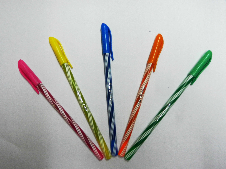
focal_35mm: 33
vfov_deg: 42.9
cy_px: 84
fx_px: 215
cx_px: 113
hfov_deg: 55.4
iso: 400
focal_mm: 5.9
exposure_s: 1/30
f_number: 3.8
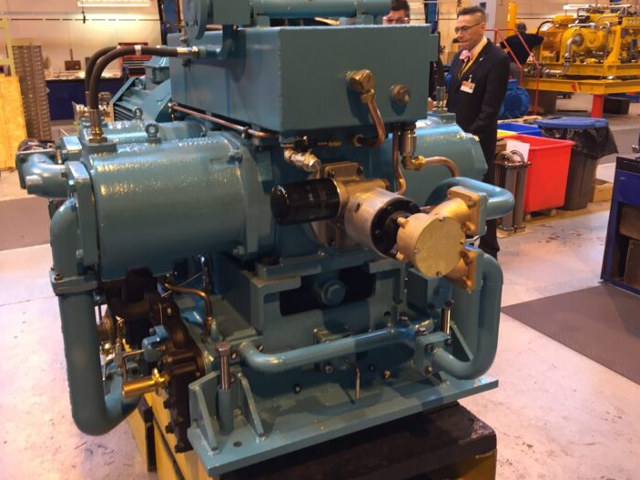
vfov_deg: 42.9
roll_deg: +0.1
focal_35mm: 33
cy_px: 212
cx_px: 279
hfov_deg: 55.2
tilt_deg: -13.1
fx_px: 610
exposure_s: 1/30
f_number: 2.2
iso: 64
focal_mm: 4.15
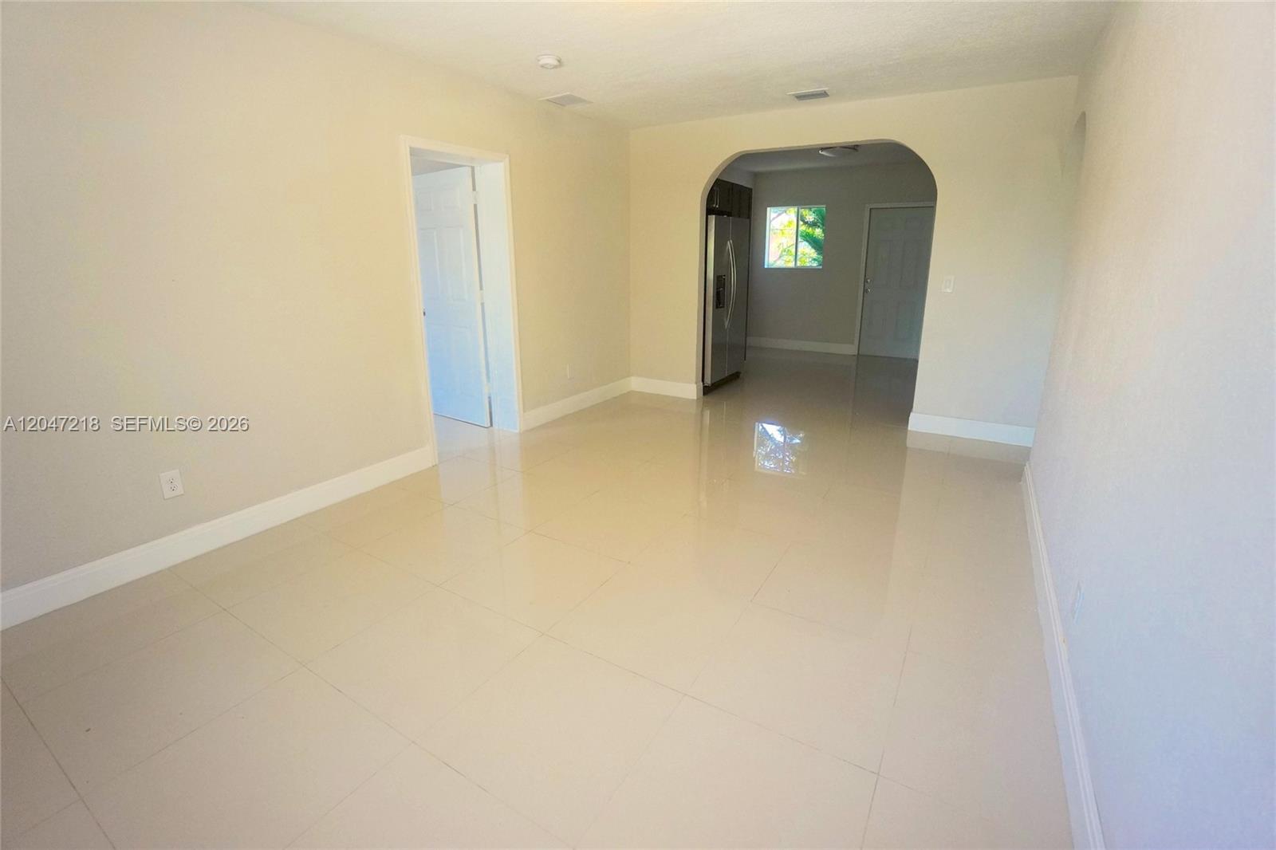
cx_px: 638
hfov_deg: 100.4
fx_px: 532
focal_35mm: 15
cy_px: 425
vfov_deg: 77.3
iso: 500
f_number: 4
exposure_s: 1/160
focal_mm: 10
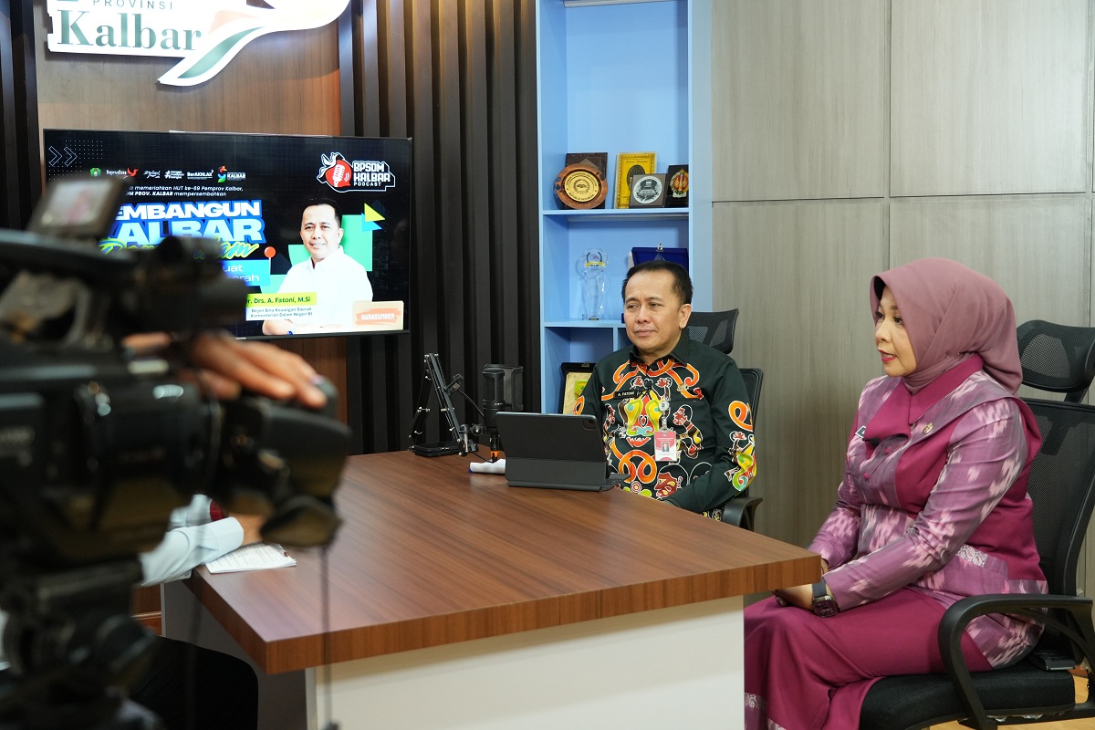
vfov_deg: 33.4
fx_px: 1217
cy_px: 365
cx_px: 548
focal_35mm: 40
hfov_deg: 48.5
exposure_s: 1/160
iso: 2500
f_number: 4
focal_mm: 40
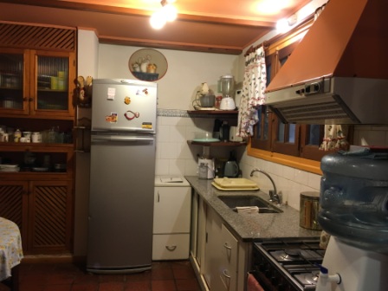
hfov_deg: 61.7
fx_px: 325
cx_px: 194
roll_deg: -2.4
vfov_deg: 48.2
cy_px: 146
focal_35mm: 29
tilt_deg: -3.6
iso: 125
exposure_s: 1/33
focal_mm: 4.15
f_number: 2.2
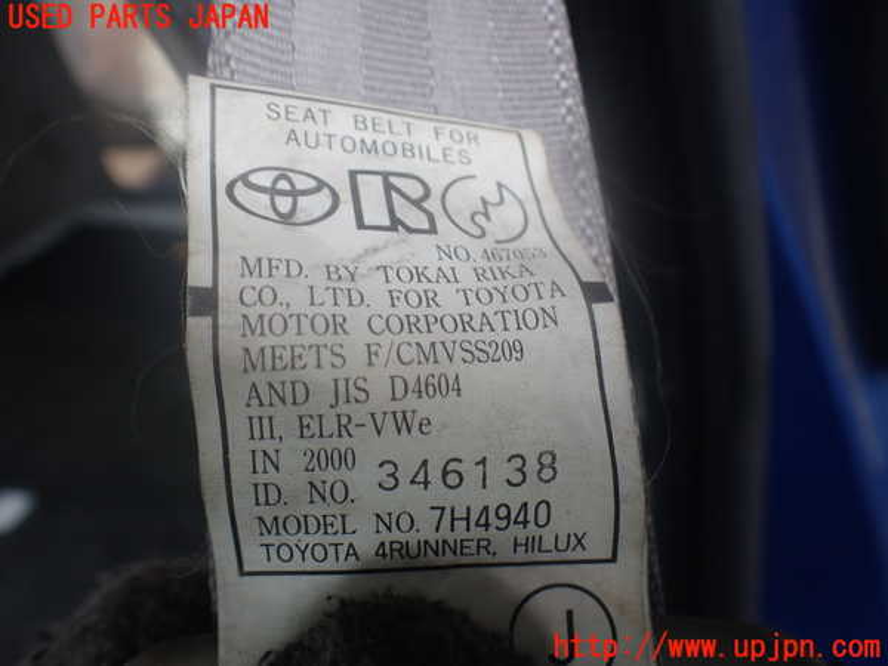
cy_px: 333
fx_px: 770
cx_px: 444
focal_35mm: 30
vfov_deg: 46.8
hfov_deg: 60.0
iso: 160
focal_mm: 5.4
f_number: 2.3
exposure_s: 1/125
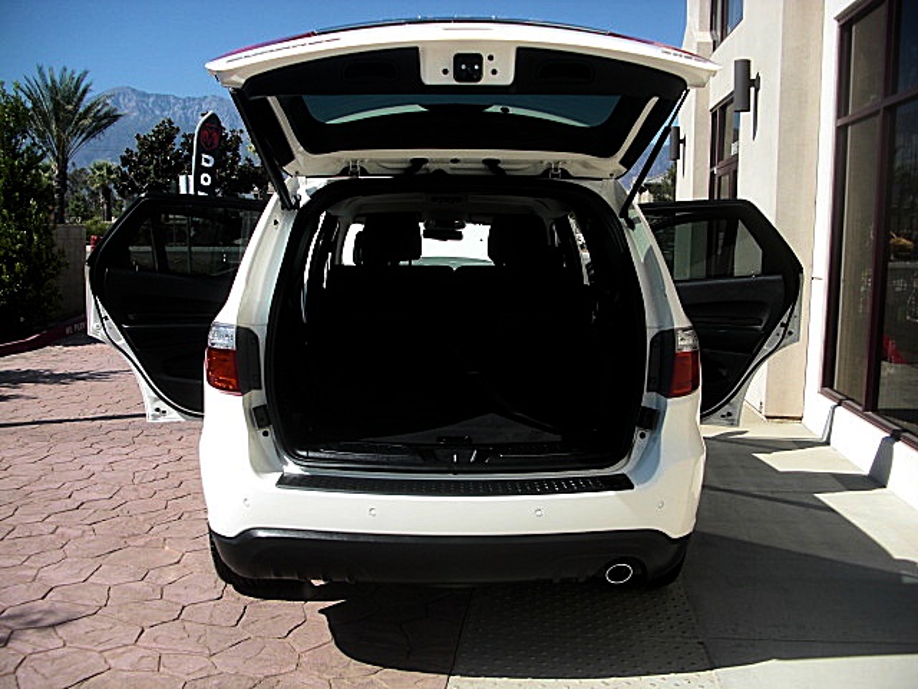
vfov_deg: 39.7
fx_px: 955
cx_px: 459
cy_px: 344
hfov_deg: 51.4
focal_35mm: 36
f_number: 2.8
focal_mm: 6.3
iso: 50
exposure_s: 1/1000
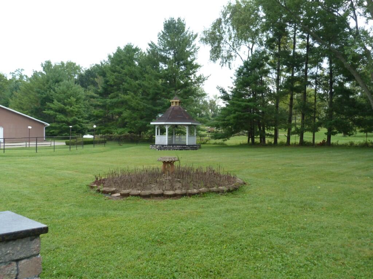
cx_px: 186
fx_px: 356
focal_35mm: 33
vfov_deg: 42.9
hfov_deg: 55.4
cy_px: 140
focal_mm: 5.9
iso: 80
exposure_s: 1/80
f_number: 3
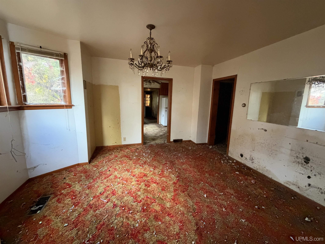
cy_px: 122
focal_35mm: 14
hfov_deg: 102.1
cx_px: 162
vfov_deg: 85.7
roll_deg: -1.2
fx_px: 131
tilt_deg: -9.7
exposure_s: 1/60
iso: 1000
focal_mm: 2.22
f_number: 2.2
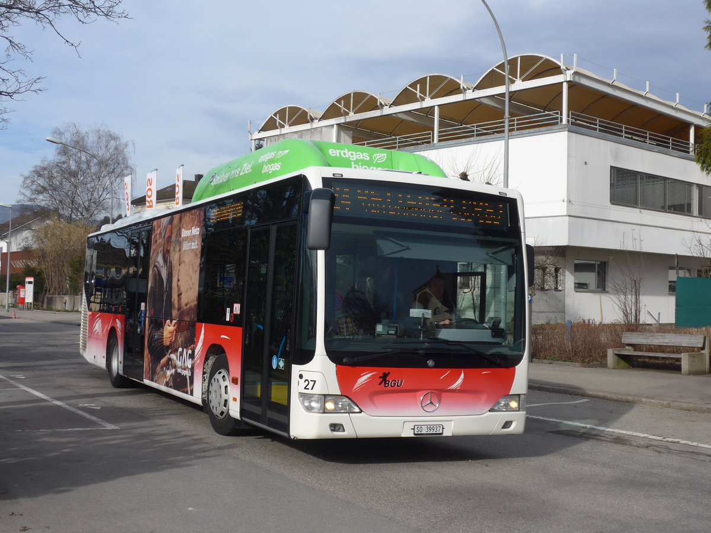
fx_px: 945
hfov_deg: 41.2
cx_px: 356
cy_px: 266
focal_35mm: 46
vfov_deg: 31.5
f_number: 3
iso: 80
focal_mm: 9.5
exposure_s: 1/1600
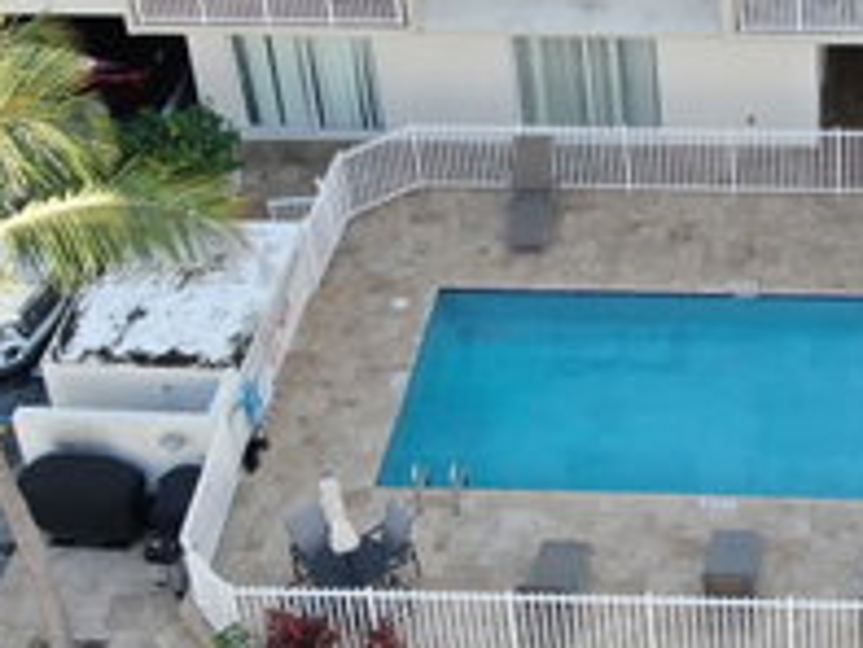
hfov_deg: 20.7
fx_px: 2320
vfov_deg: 15.9
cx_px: 764
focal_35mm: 93
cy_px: 276
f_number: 3.6
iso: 100
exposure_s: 1/200
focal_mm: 7.39
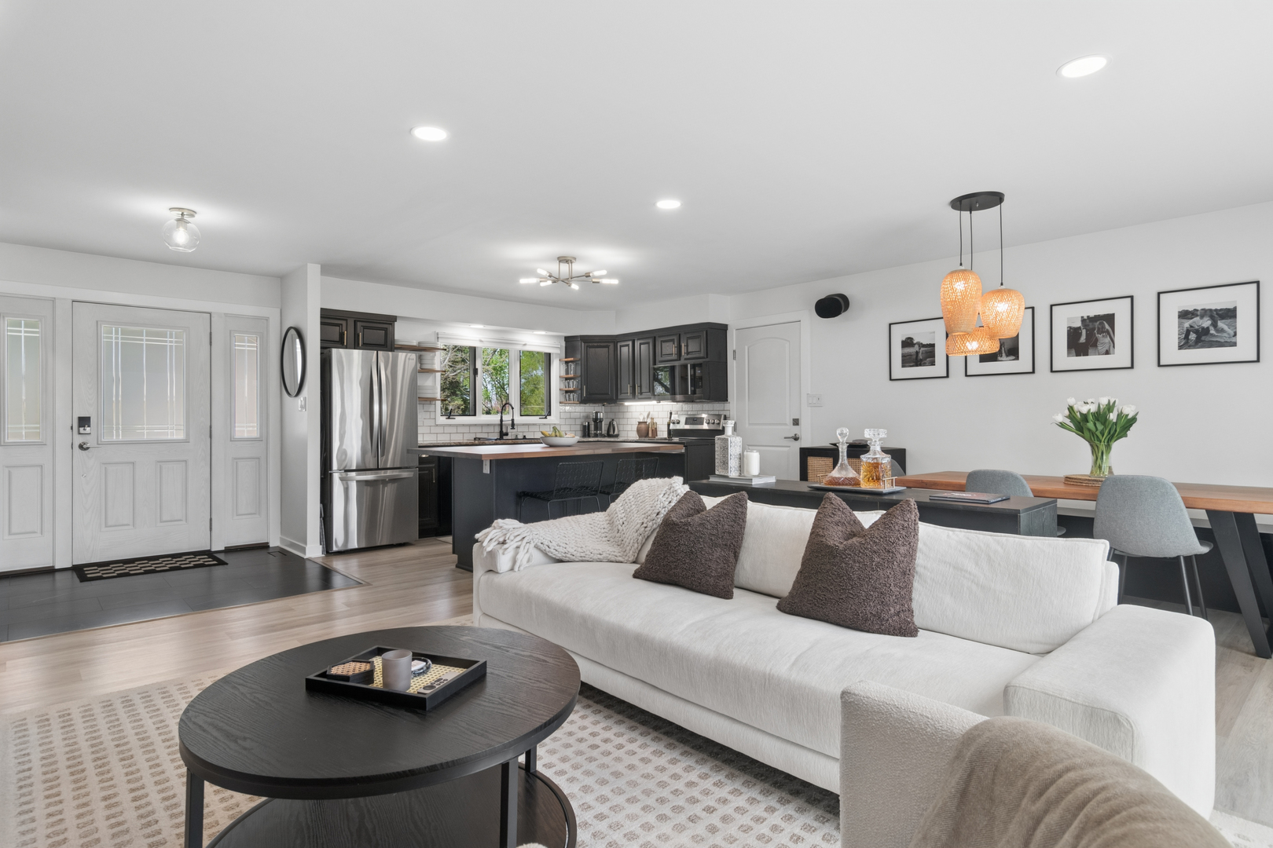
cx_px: 636
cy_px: 424
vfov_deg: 67.4
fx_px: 636
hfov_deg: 90.0
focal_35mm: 18
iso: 200
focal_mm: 12
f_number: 8
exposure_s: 1/30
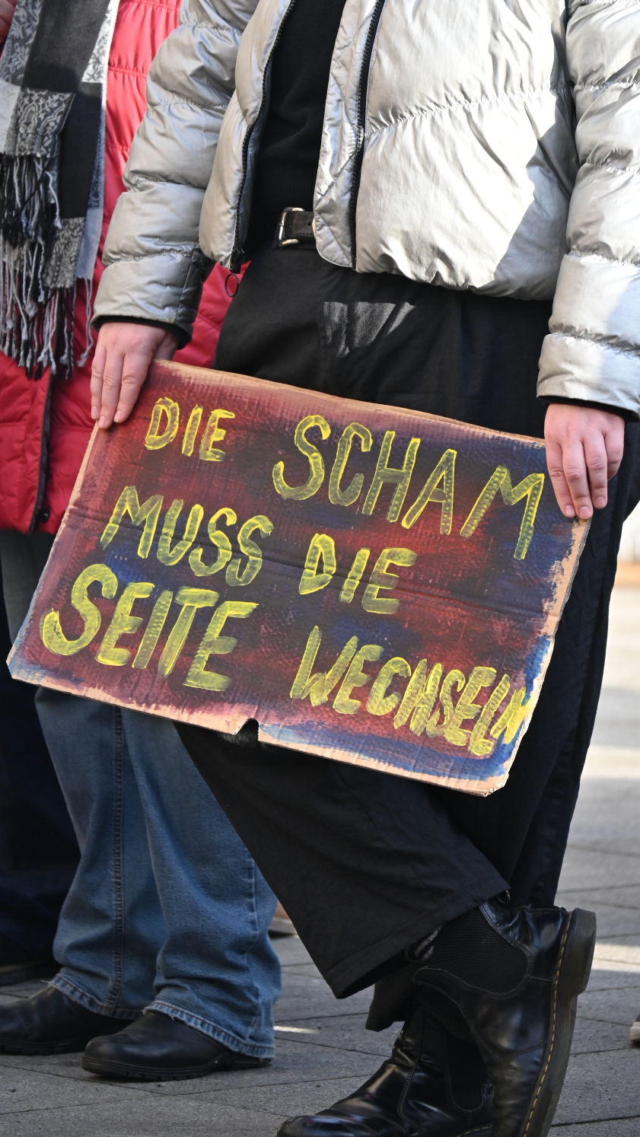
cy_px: 568
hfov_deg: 4.0
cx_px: 325
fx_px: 9273
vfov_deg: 7.0
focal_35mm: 308
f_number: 5.6
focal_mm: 195
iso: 400
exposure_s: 1/320
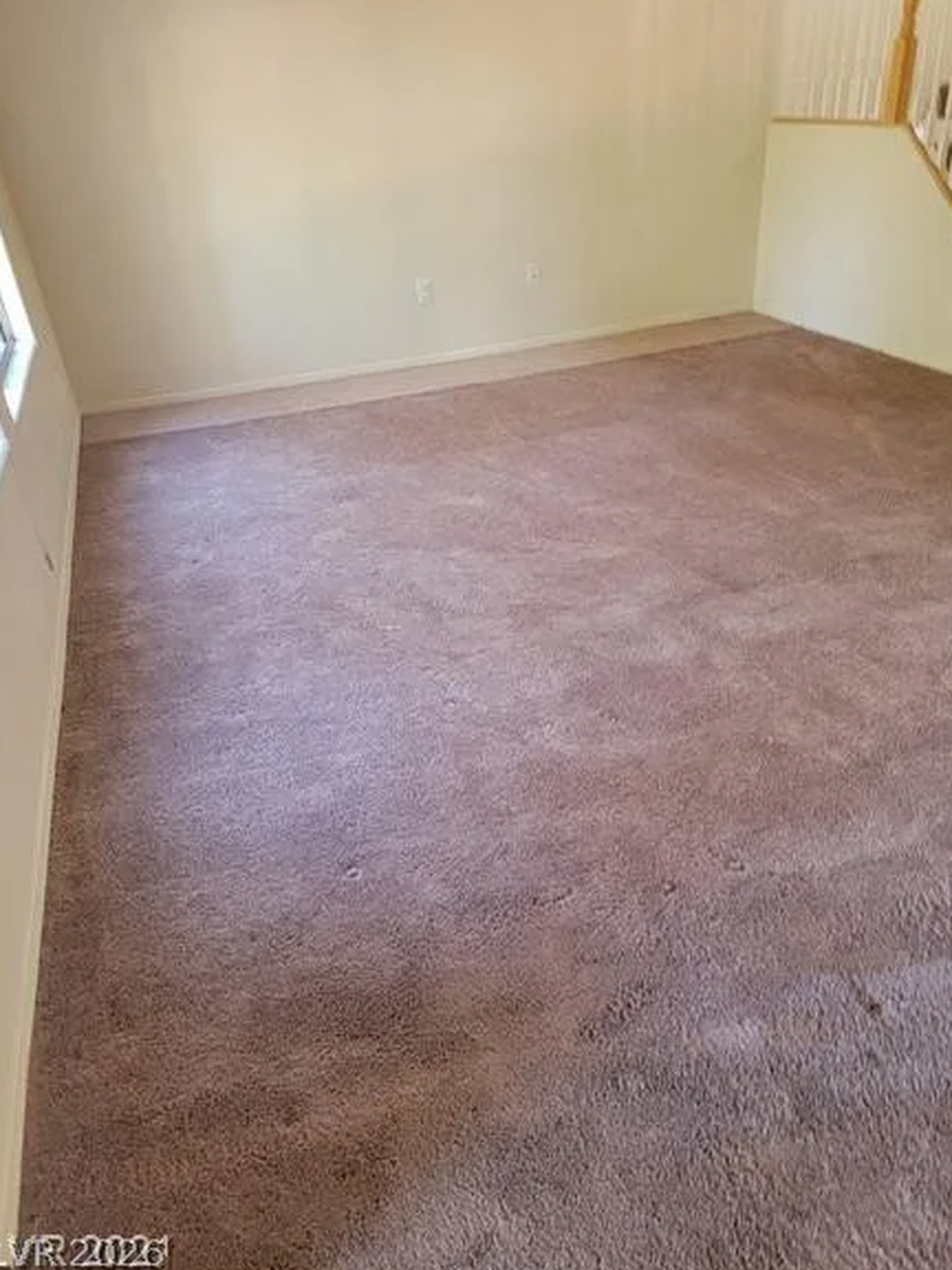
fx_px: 917
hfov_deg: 54.9
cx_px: 474
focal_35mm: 25
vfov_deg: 69.4
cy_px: 622
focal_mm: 6.7
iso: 200
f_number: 1.8
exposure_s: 1/39
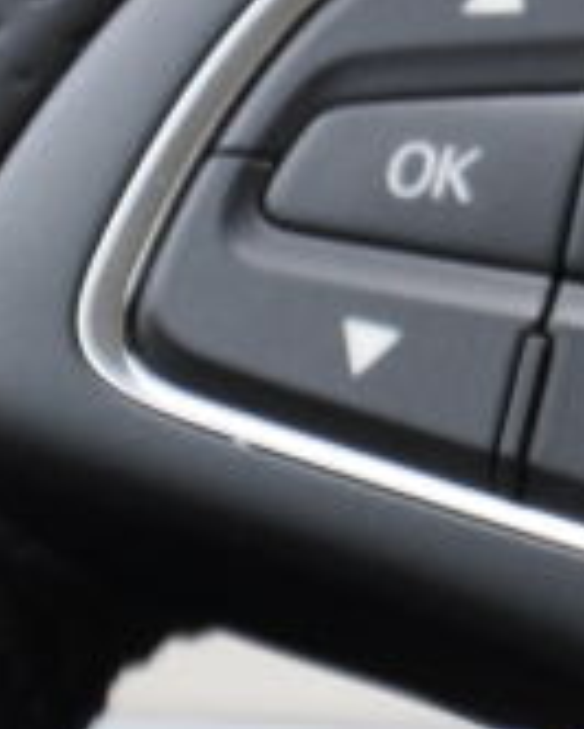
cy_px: 145
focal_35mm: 912
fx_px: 19684
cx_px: 1036
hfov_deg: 1.7
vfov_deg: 2.1
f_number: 5.6
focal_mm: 105
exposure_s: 1/80
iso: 400
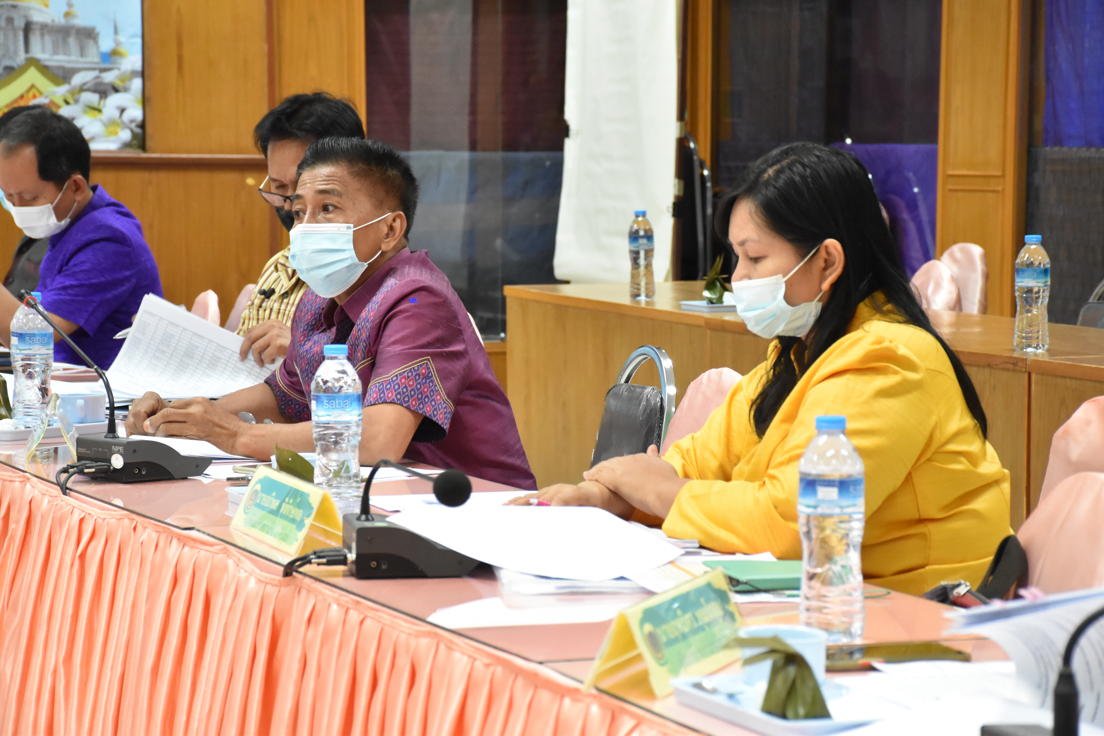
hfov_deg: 18.2
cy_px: 368
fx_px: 3450
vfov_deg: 12.2
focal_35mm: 112
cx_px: 552
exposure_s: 1/80
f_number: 7.1
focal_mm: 75
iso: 4000
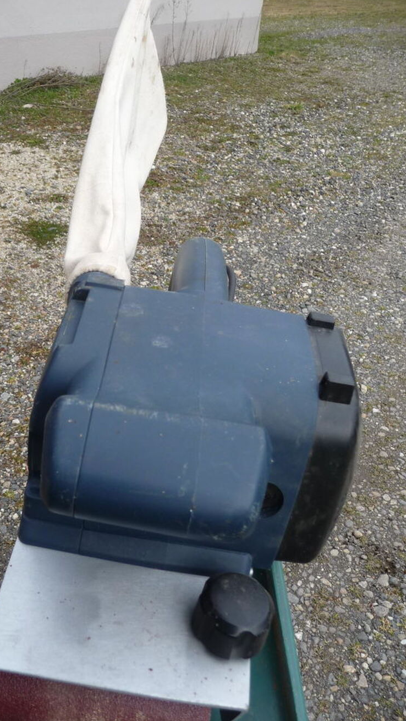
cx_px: 146
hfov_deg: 37.5
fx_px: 593
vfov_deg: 62.6
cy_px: 361
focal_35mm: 31
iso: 100
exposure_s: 1/320
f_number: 3.3
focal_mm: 4.7
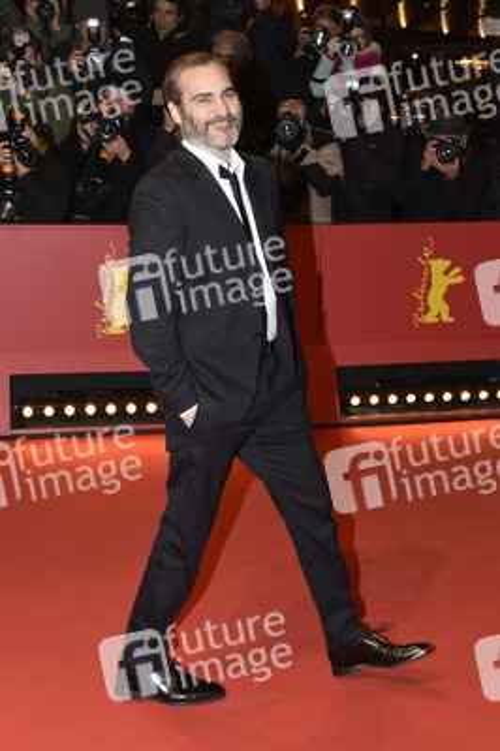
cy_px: 376
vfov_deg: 41.1
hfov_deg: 28.0
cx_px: 250
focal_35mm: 48
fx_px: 1002
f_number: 5
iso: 640
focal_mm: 32
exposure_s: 1/250
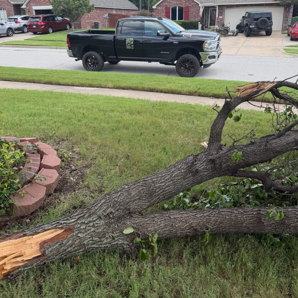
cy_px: 101
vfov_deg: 54.6
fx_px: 282
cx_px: 152
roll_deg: +2.2
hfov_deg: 55.6
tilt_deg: -14.6
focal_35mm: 29
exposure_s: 1/1653
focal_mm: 6.76
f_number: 1.78
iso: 100
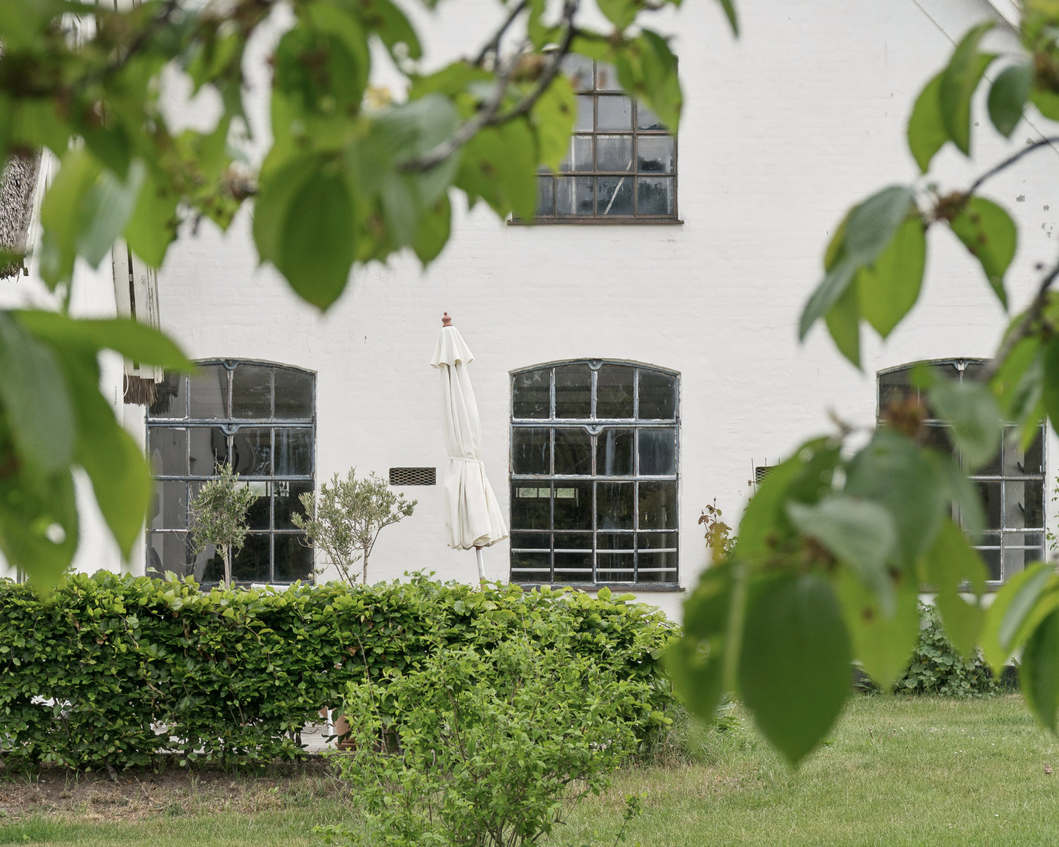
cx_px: 486
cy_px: 422
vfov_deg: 13.6
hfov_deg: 16.9
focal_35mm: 114
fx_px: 3559
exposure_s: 1/400
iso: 200
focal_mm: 67
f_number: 5.6
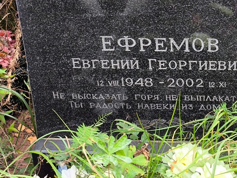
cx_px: 150
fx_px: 548
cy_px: 68
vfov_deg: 18.4
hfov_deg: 24.3
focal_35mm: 80
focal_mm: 4.71
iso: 50
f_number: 1.7
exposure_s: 1/146
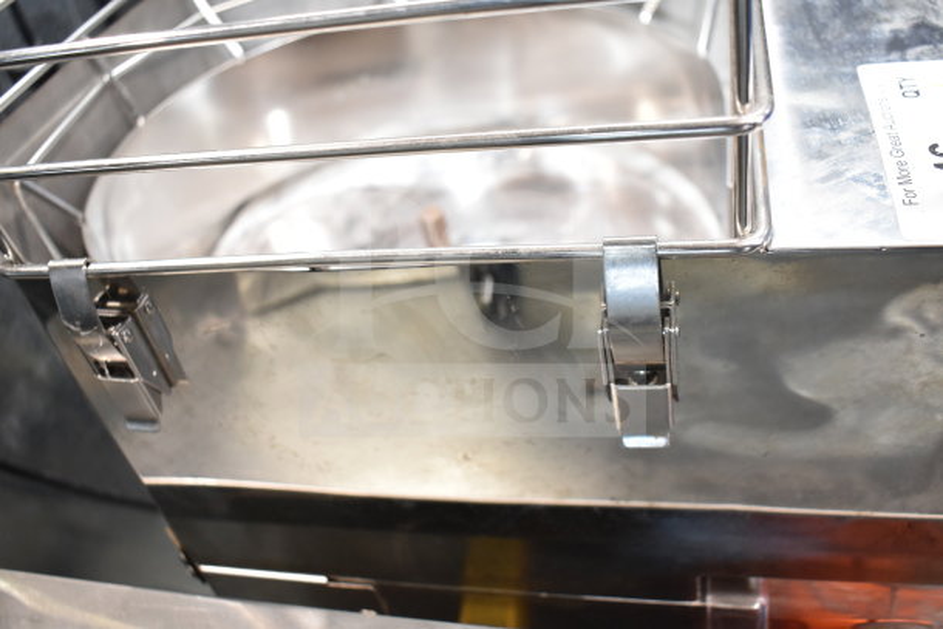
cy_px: 314
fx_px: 904
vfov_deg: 38.4
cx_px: 472
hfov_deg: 55.1
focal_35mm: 34
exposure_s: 1/40
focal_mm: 23
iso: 1000
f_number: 3.8
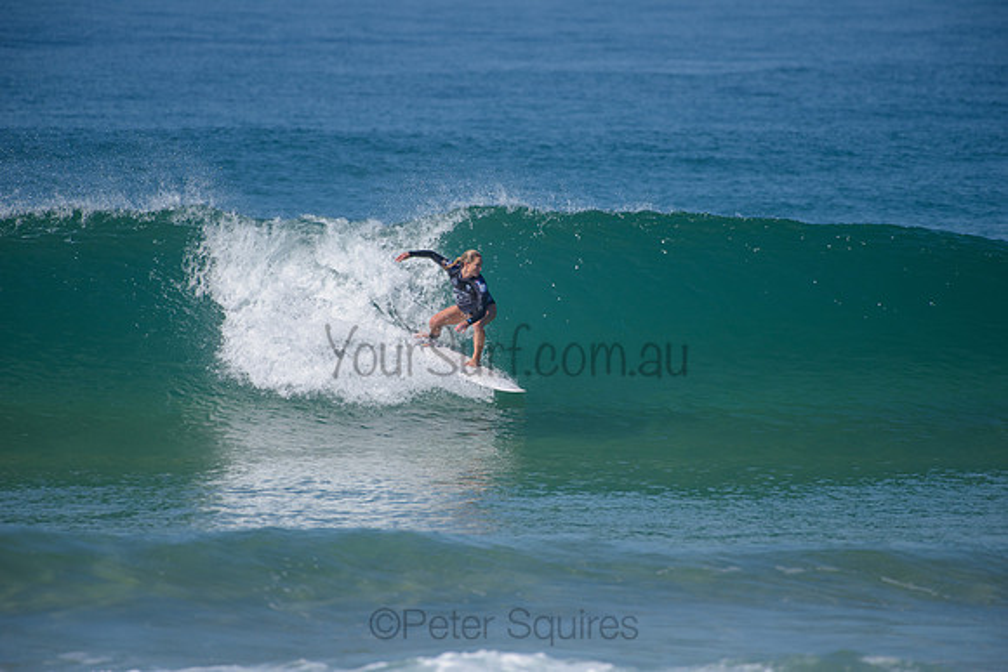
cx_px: 504
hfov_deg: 4.1
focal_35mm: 500
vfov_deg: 2.8
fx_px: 14003
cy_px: 336
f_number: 5.6
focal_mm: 500
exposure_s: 1/2000
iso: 220
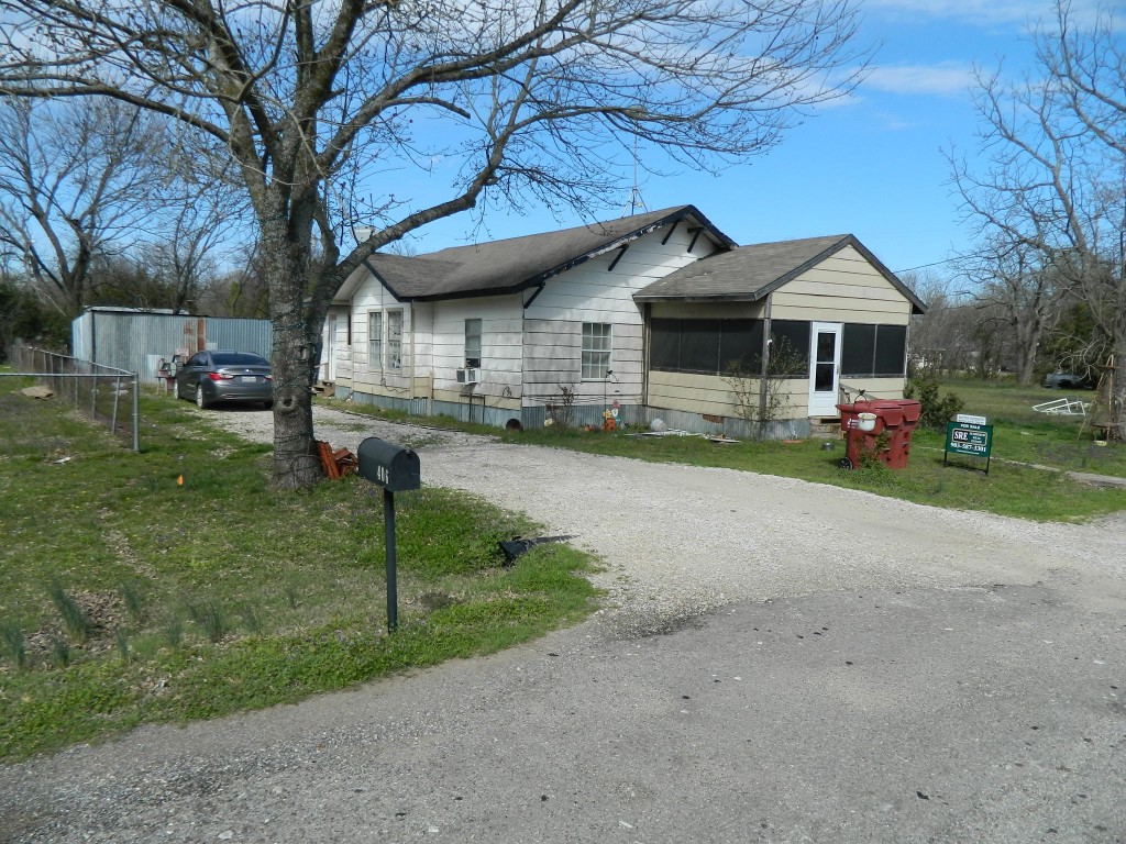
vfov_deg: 54.9
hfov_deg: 69.4
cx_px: 563
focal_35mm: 25
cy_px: 422
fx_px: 813
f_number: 8.7
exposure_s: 1/160
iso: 80
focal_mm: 4.5
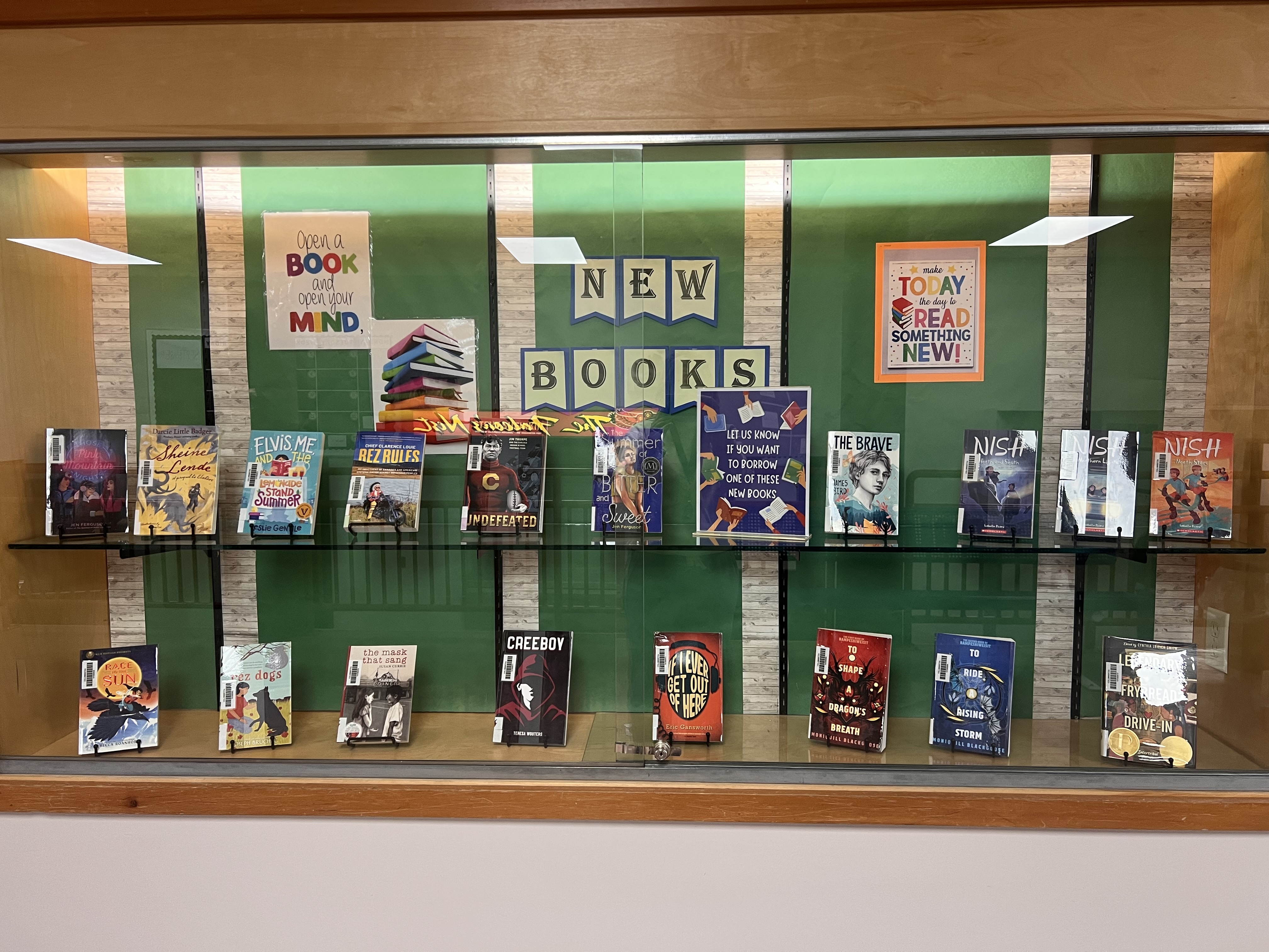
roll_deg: +0.5
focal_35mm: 26
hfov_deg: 67.3
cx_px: 634
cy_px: 476
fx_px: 953
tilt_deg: -4.6
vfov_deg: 53.1
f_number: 1.5
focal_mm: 5.7
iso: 125
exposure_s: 1/60
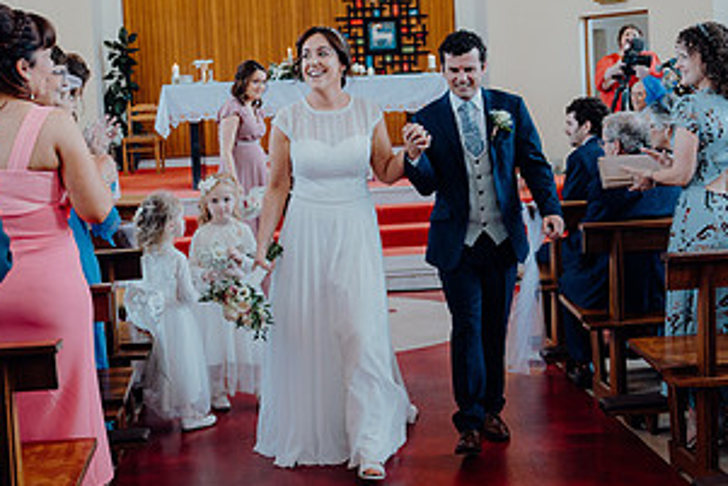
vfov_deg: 25.0
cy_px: 185
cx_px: 377
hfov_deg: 36.9
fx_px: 1092
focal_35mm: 54
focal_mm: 28
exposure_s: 1/200
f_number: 2.8
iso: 640
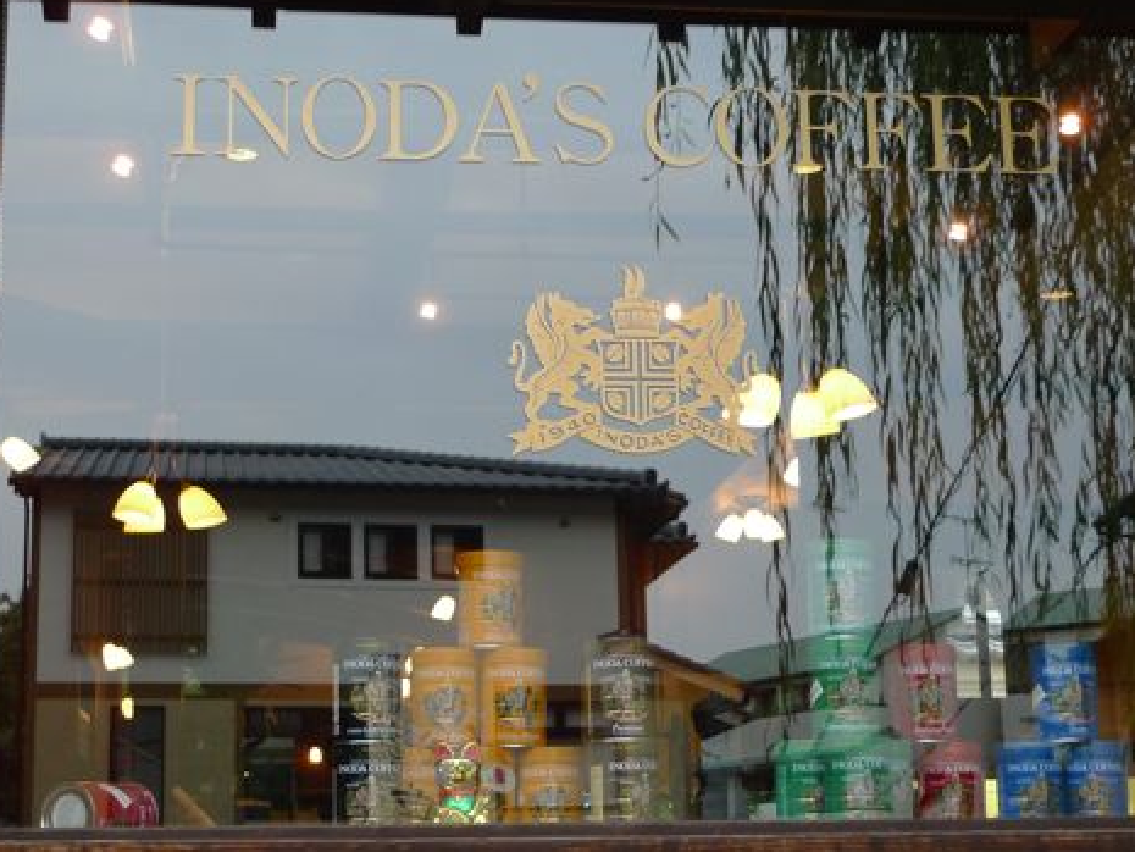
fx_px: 2165
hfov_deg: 29.4
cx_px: 513
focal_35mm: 66
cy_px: 437
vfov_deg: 22.3
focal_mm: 10.2
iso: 160
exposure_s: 1/80
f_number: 2.6
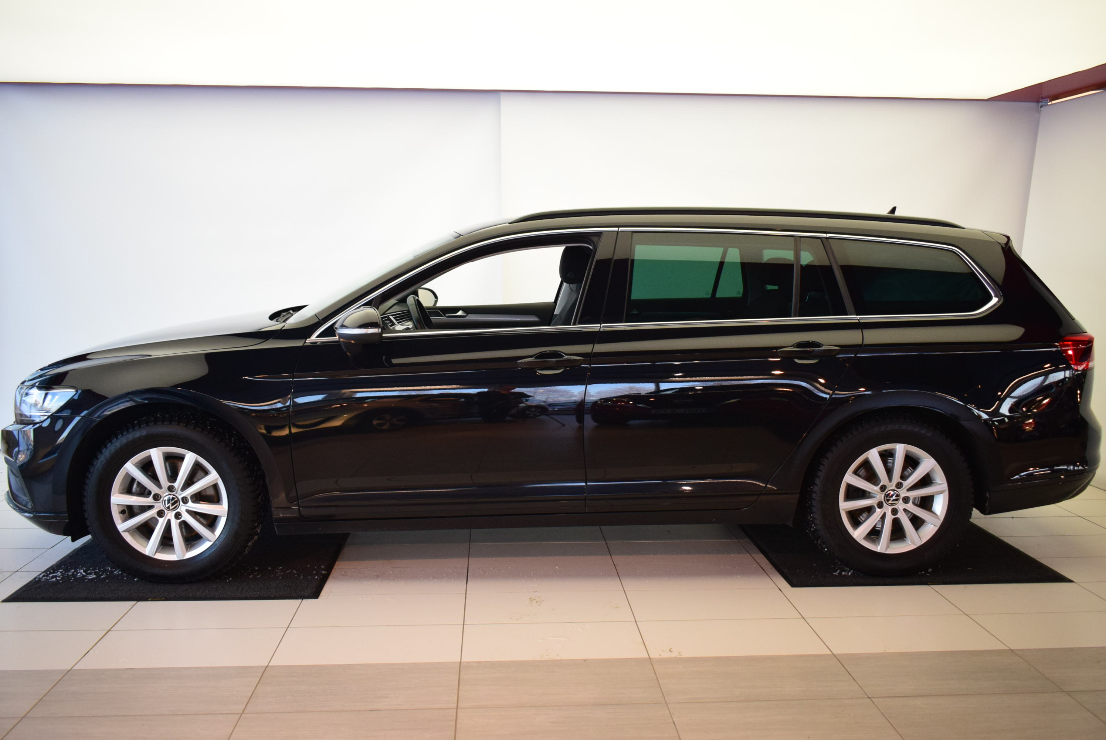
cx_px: 553
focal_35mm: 30
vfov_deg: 43.7
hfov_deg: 61.9
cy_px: 370
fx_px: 922
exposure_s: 1/320
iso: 1600
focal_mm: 20
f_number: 3.8
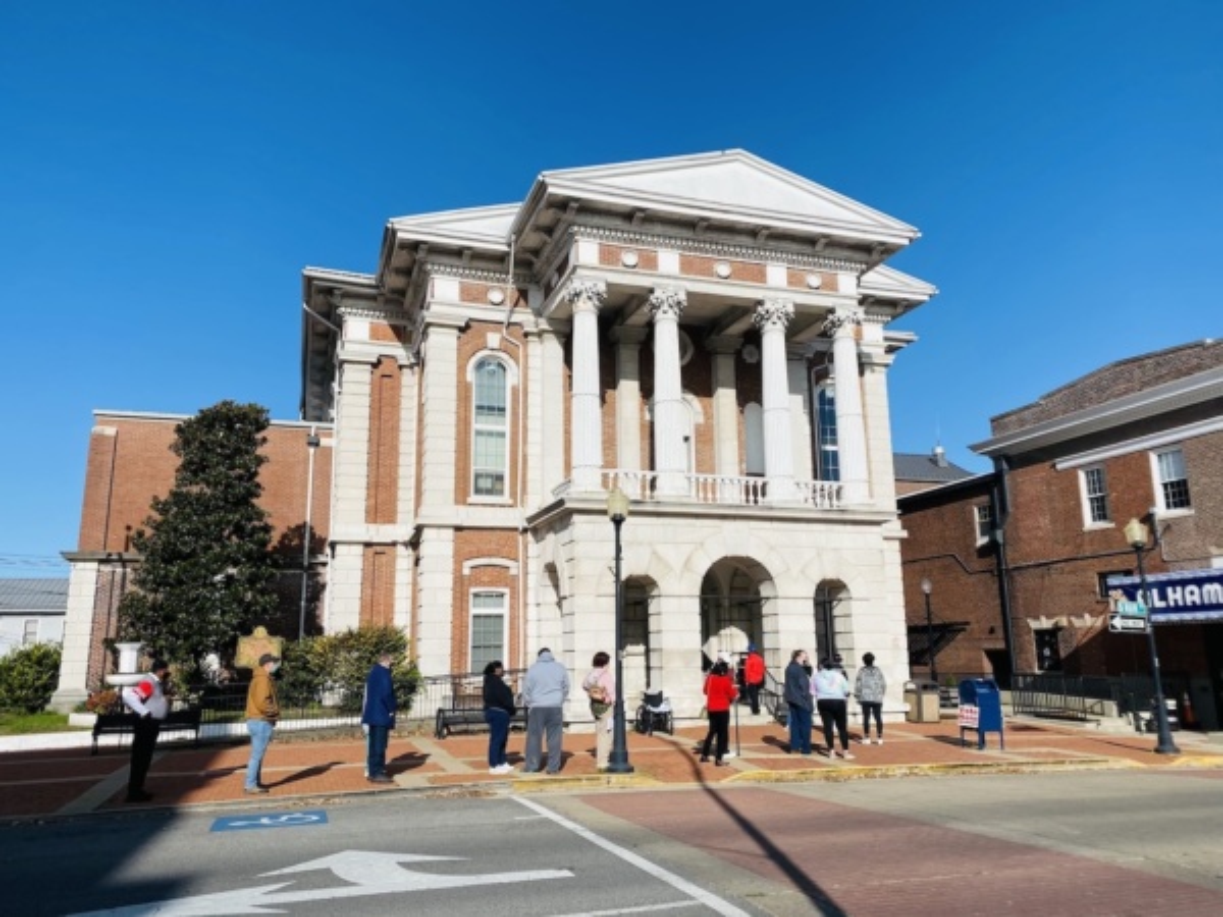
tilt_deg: +12.0
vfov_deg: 53.1
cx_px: 612
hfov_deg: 67.3
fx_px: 919
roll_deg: +0.2
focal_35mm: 26
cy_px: 458
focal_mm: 4.25
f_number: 1.8
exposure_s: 1/5236
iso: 32
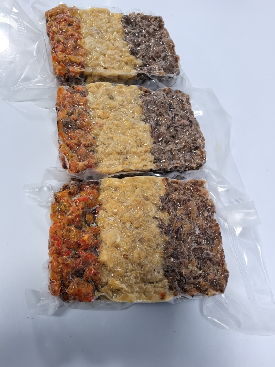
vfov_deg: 65.3
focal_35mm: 27
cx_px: 138
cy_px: 184
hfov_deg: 51.3
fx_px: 286
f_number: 4
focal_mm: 6.98
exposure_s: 1/33.3
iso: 400
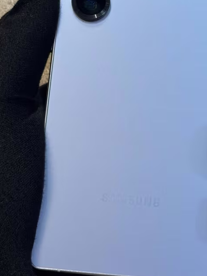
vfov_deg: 16.0
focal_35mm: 122
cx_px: 135
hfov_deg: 12.1
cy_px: 47
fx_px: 973
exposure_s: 1/50
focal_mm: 6.76
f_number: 1.78
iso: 64
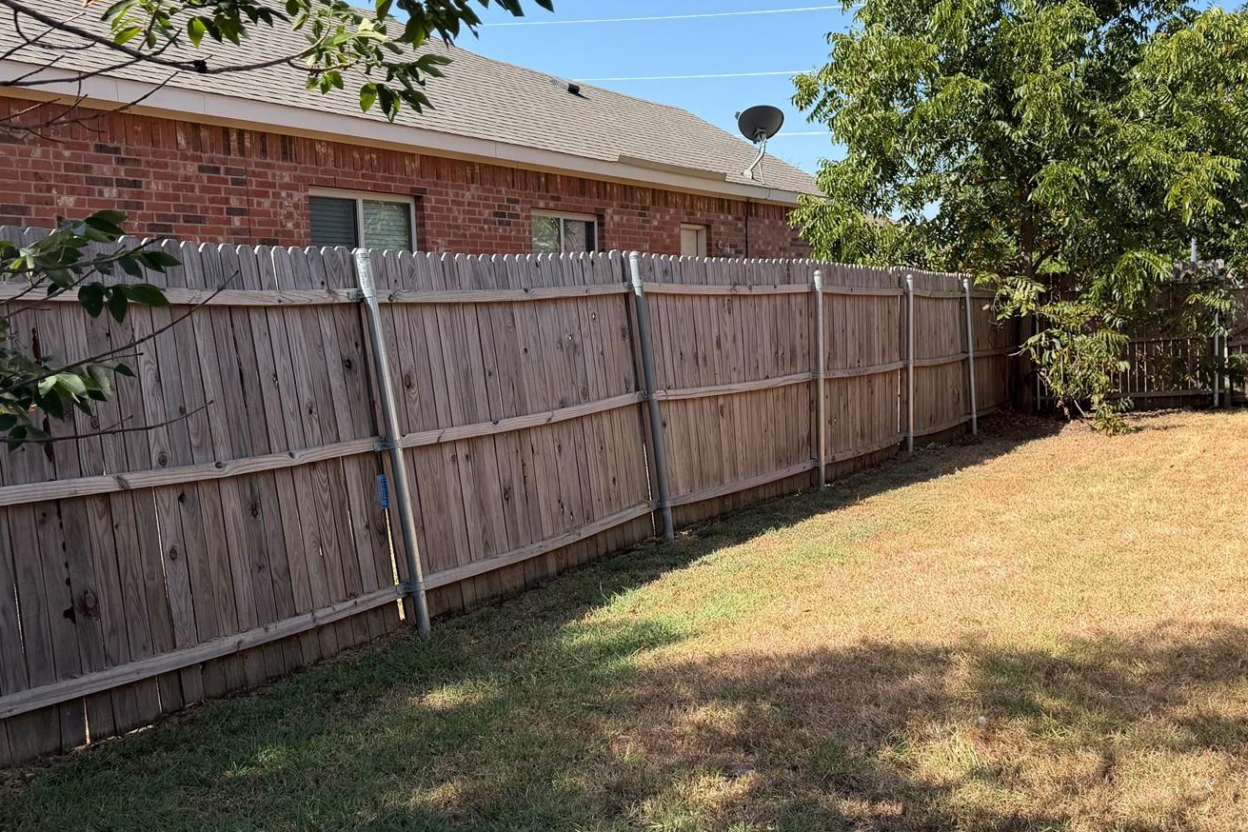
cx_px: 804
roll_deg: -0.9
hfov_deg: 48.9
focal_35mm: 39
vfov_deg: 34.2
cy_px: 433
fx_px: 1352
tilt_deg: -7.3
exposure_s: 1/2370
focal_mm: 6.76
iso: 80
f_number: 1.78
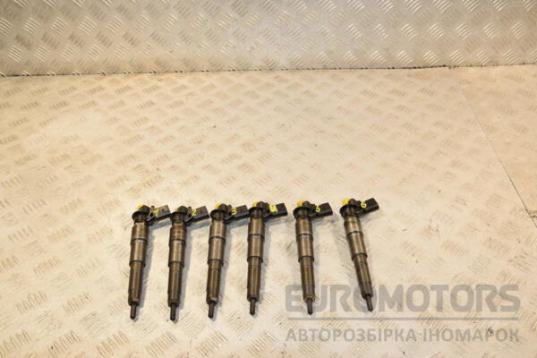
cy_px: 179
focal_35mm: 33
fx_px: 492
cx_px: 268
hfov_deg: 57.2
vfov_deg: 40.0
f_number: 7.1
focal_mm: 22
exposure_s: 1/200
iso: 800
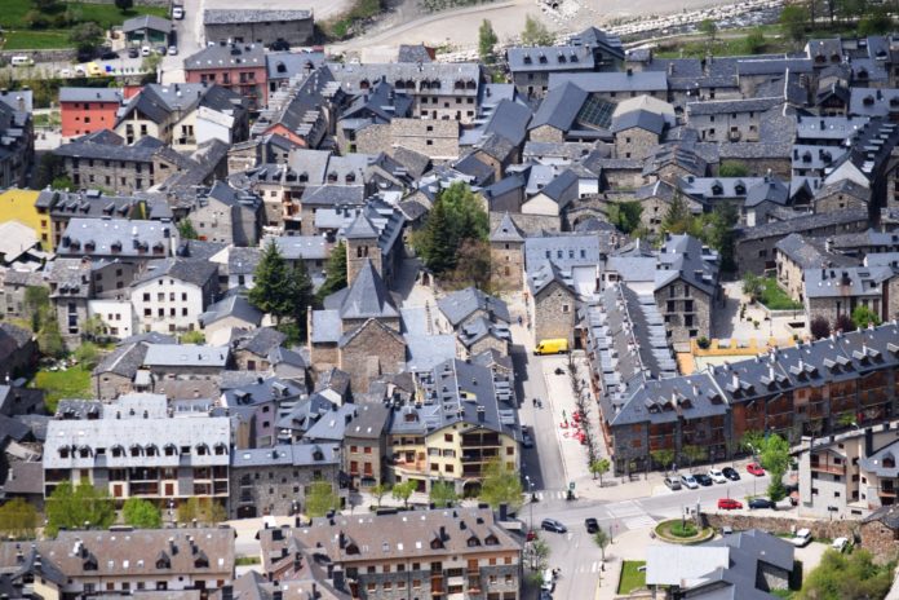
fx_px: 5056
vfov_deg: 6.8
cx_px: 450
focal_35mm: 202
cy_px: 300
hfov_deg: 10.2
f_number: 7.1
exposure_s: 1/800
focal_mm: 135
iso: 200
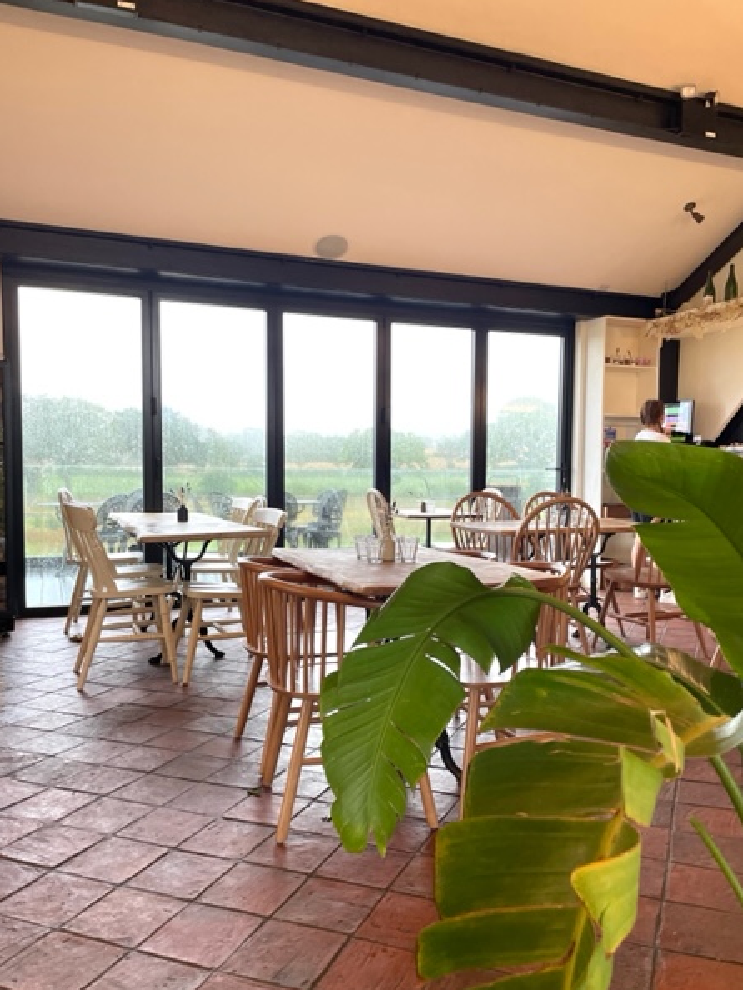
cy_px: 528
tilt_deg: -0.3
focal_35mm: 28
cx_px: 396
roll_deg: +0.4
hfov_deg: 49.7
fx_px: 801
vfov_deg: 63.4
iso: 64
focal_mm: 4.2
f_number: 1.6
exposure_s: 1/100
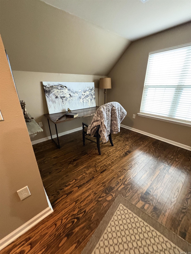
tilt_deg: -25.0
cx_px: 96
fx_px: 103
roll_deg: +0.7
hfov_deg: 85.7
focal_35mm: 14
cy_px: 127
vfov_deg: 102.1
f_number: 2.2
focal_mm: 2.22
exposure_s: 1/41
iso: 800
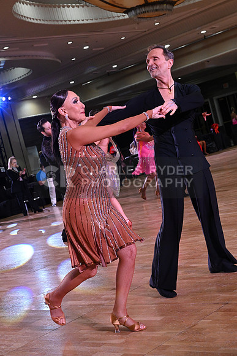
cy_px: 178
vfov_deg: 32.9
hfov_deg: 22.3
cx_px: 118
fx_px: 602
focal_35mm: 61
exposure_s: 1/320
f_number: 7.1
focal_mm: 61
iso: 5000
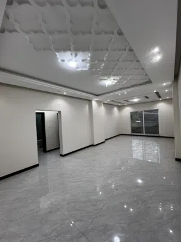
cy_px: 121
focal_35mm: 13
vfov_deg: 106.2
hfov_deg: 89.9
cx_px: 90
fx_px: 91
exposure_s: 1/100
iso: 125
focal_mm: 1.57
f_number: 1.8
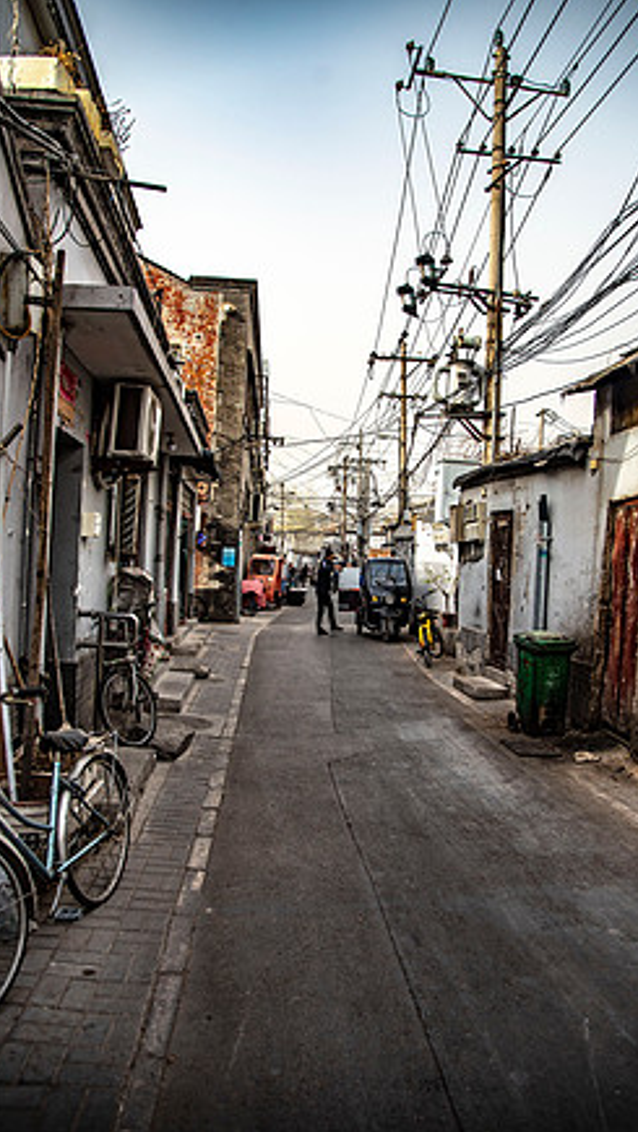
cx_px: 354
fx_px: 781
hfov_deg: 44.4
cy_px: 557
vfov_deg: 71.9
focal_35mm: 26
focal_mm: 24
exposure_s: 1/1250
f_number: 4
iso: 250
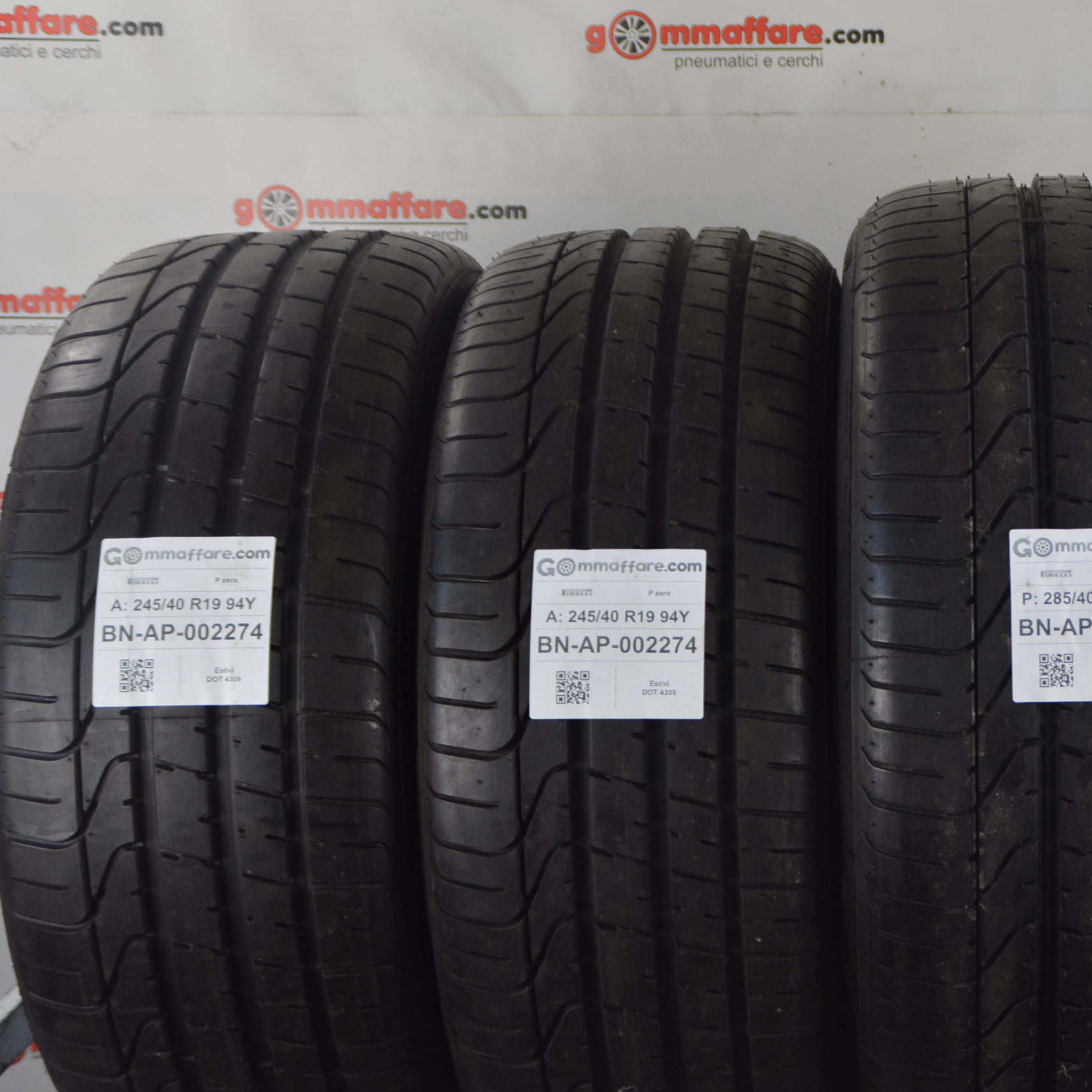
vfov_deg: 24.3
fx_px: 2534
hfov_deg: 23.8
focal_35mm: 71
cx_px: 931
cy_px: 556
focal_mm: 32
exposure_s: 1/60
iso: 800
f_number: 4.2
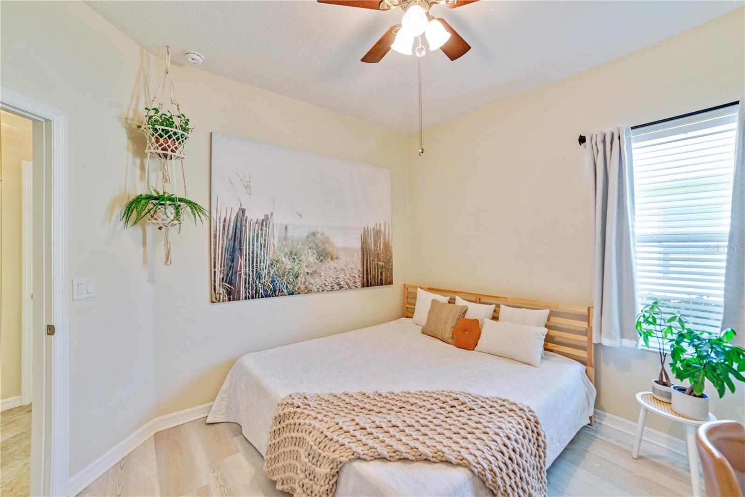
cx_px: 372
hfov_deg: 104.2
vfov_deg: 81.2
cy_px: 248
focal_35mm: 14
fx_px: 290
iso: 100
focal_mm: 14
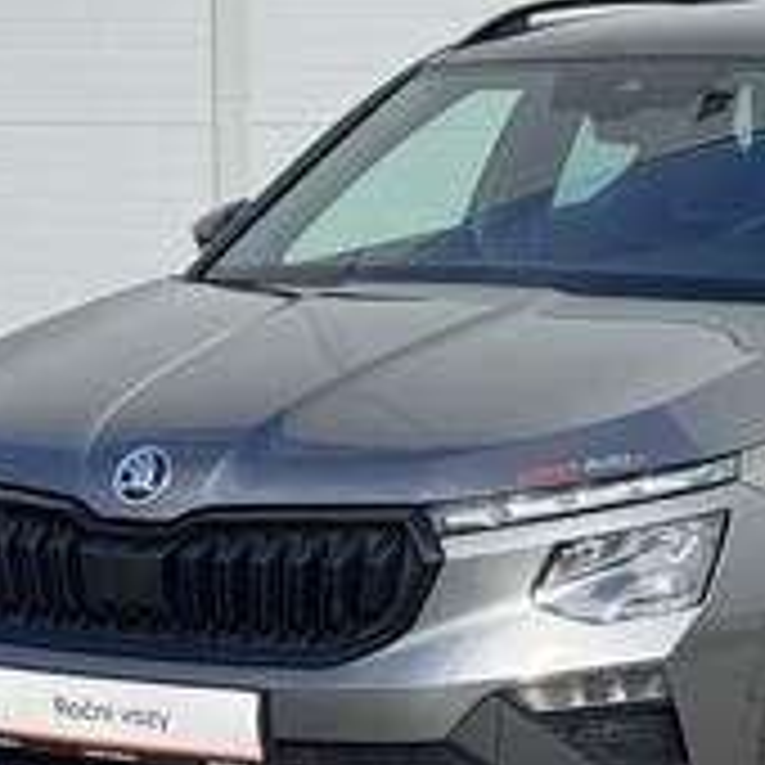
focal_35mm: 137
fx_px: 3425
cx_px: 567
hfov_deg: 12.7
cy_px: 407
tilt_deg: -5.4
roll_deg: +0.4
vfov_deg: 12.7
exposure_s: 1/1818
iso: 64
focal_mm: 6.76
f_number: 1.78
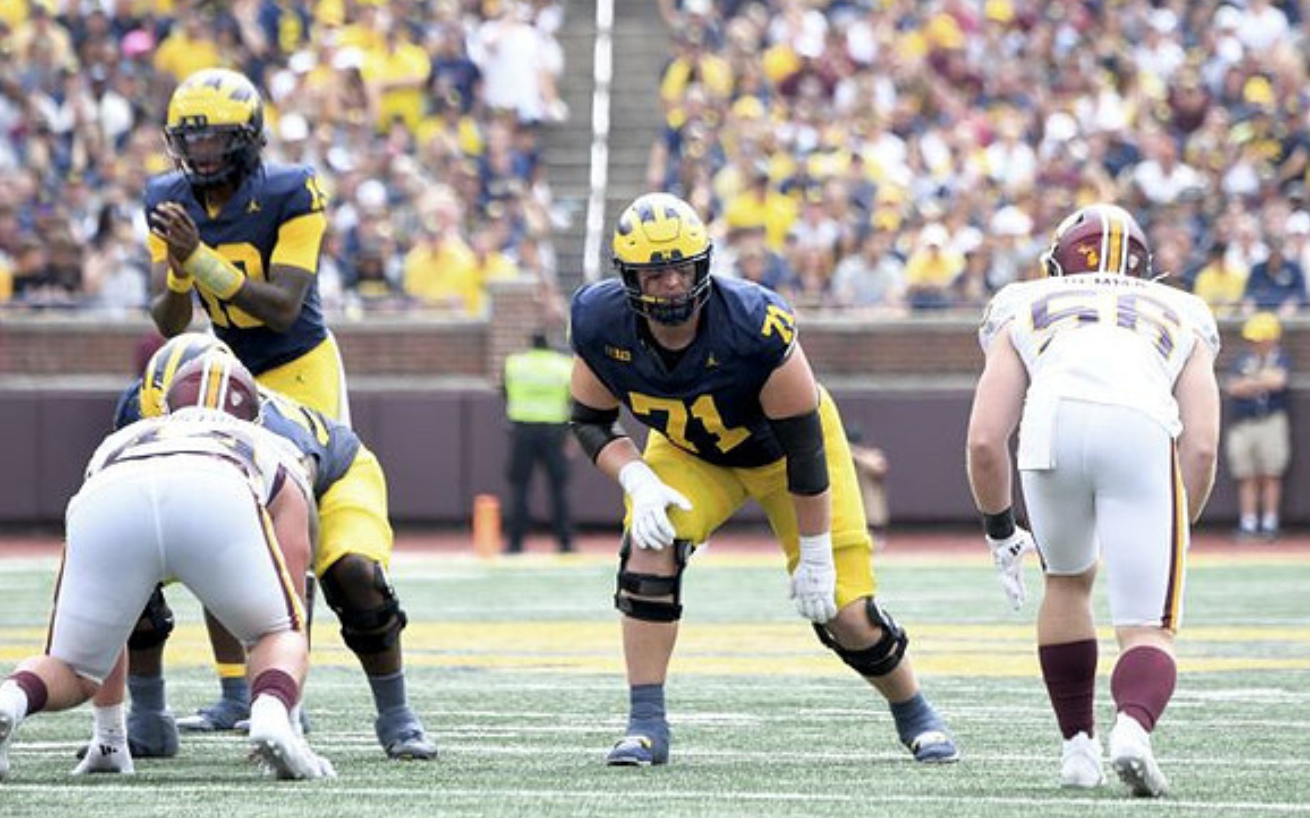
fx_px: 14028
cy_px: 414
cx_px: 655
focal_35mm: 393
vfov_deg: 3.3
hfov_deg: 5.3
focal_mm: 320
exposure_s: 1/1000
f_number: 5.6
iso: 800
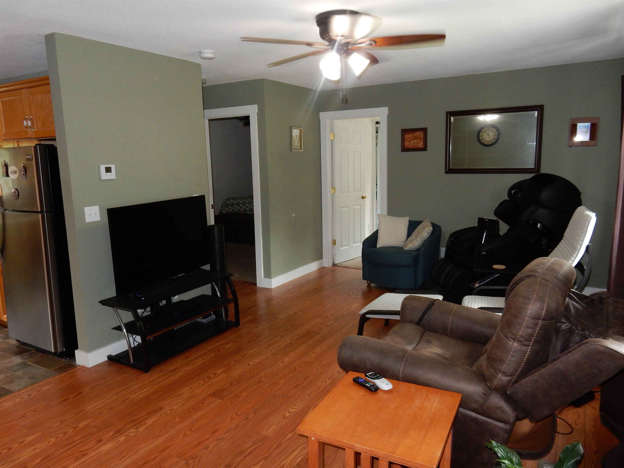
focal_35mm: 25
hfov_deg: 69.4
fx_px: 451
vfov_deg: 54.9
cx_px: 312
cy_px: 234
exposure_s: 1/30
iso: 280
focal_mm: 4.5
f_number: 3.7
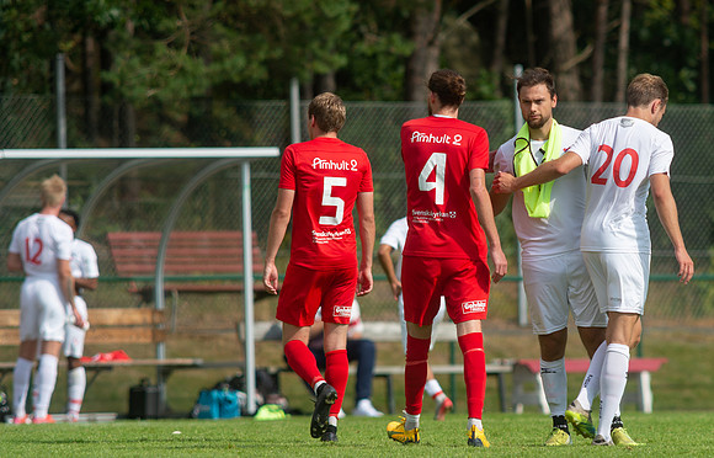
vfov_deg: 2.2
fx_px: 11852
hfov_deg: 3.5
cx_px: 506
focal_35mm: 605
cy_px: 276
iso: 160
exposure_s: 1/1250
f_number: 4
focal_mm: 420
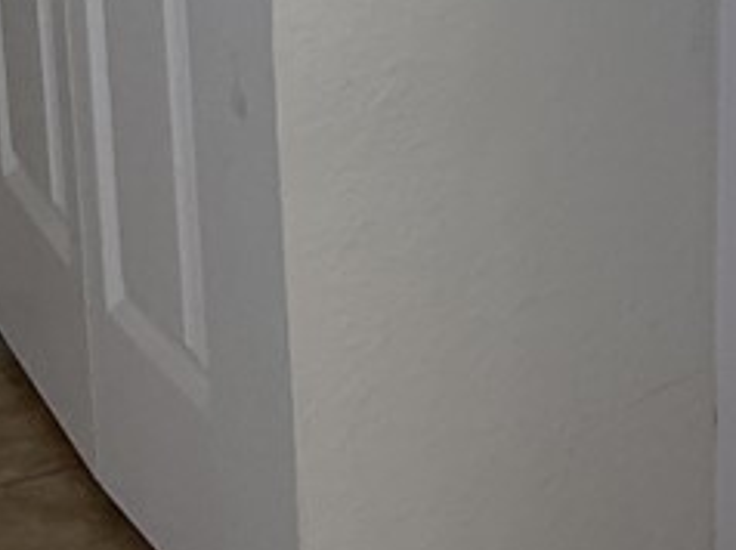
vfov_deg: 11.4
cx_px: 1311
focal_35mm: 125
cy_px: -219
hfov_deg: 14.1
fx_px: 2655
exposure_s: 1/120
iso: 32
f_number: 1.8
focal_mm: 3
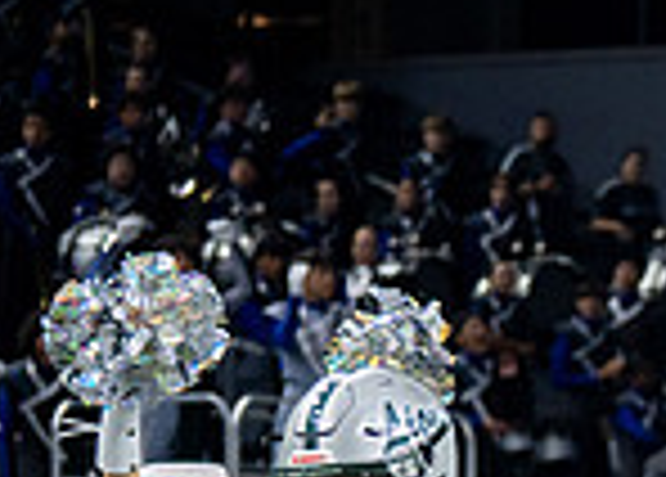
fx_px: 5718
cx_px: 1110
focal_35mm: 302
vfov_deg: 4.7
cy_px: 835
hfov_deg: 6.5
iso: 1600
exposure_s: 1/1000
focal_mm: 70
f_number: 2.8
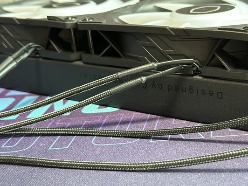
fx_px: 466
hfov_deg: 29.8
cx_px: 145
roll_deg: +4.0
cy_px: 97
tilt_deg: -19.4
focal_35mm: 65
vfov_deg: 22.6
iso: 640
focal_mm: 6.86
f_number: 1.78
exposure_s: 1/40
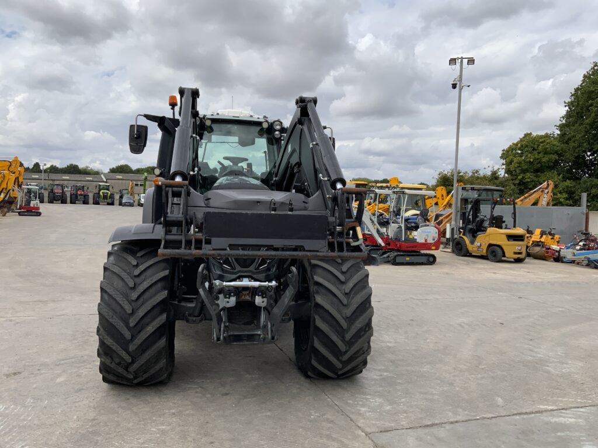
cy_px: 224
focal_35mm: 29
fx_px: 501
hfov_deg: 61.7
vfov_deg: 48.2
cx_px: 299
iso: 20
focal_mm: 3
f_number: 1.8
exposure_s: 1/2320
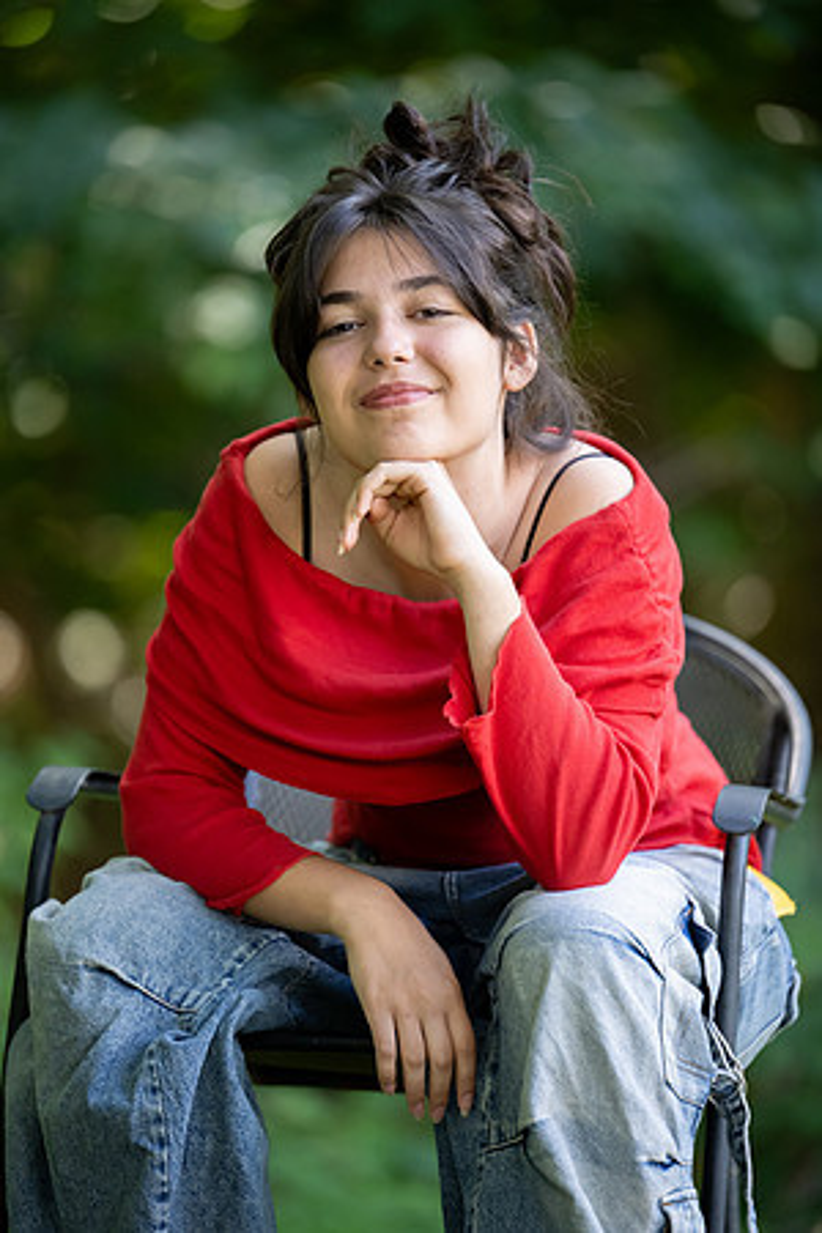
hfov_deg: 7.8
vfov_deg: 11.7
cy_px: 616
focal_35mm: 175
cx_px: 411
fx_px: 5993
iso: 1250
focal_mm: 175
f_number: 2.8
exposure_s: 1/500
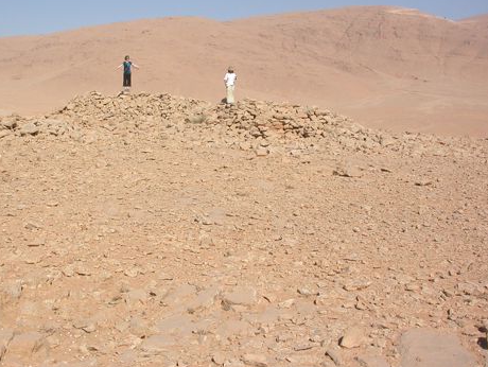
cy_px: 113
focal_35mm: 54
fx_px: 762
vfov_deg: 26.9
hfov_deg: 35.2
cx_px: 172
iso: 100
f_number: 7.5
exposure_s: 1/572
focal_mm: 7.85
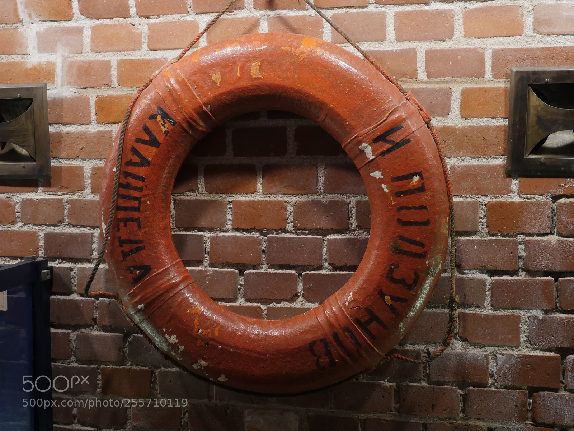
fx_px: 663
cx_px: 287
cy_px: 216
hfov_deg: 46.8
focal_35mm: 40
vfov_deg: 36.0
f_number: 4.6
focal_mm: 20
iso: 1000
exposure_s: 1/30
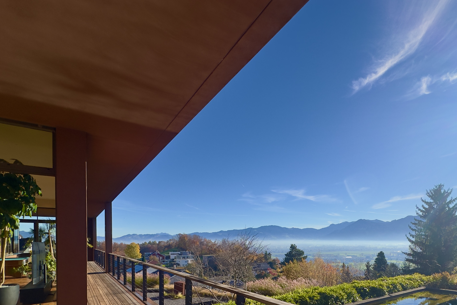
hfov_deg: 81.0
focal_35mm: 21
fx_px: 267
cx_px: 251
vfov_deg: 55.5
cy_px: 242
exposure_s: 1/2451
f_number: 2.2
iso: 50
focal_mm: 2.22
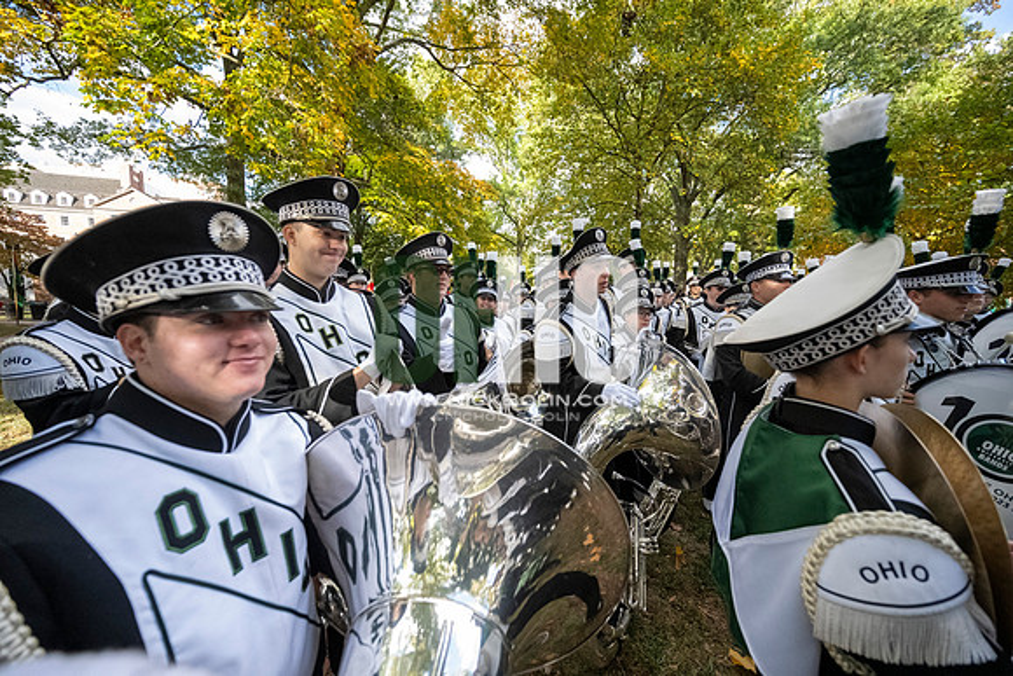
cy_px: 338
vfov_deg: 81.2
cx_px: 506
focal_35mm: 14
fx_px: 394
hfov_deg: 104.2
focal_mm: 14
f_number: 4
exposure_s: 1/4000
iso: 5000
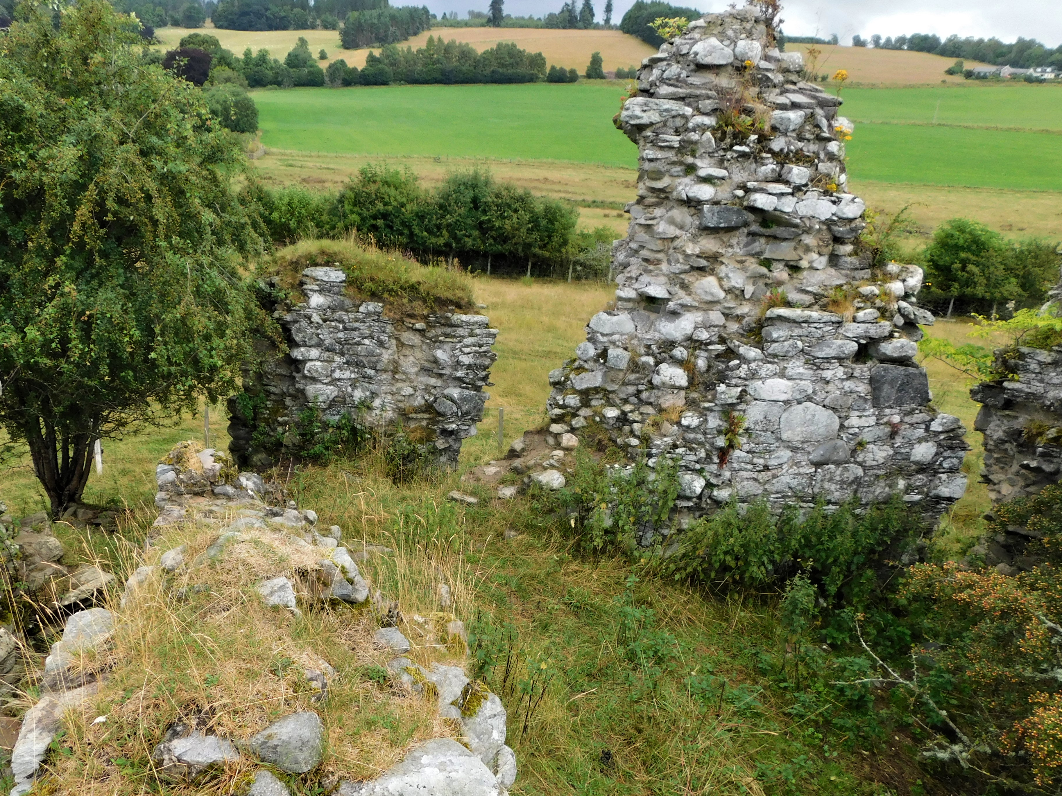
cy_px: 474
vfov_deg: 48.0
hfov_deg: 61.3
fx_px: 890
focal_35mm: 29
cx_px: 447
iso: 125
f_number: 3
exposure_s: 1/640
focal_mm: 4
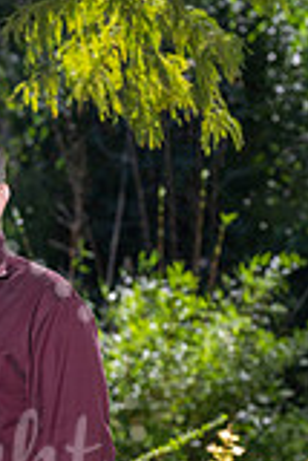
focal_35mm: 275
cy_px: 473
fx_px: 3521
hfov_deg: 5.0
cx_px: -121
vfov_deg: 7.4
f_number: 5.6
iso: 500
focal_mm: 98
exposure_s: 1/200
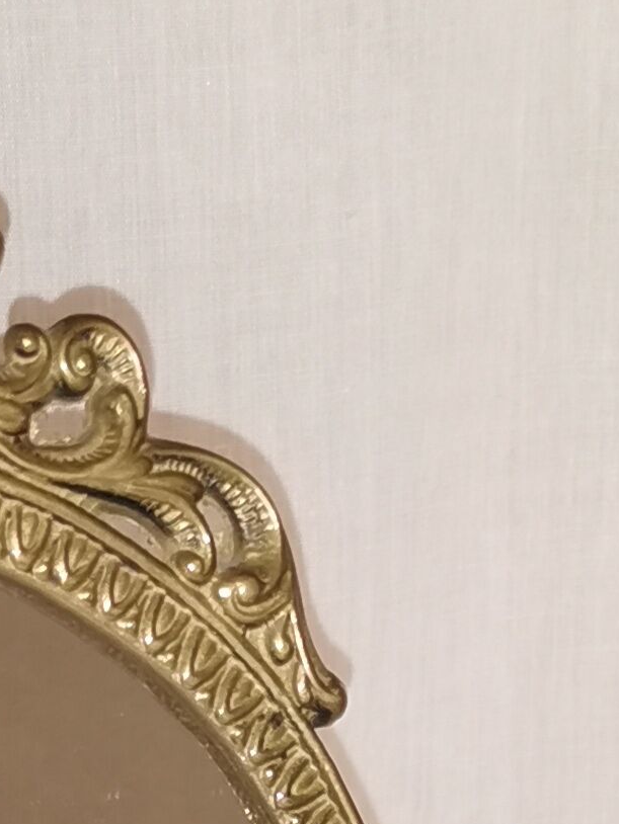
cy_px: 1811
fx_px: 2883
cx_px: -212
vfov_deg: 13.2
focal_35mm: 121
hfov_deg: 11.9
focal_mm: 5.58
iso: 100
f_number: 1.8
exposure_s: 1/50
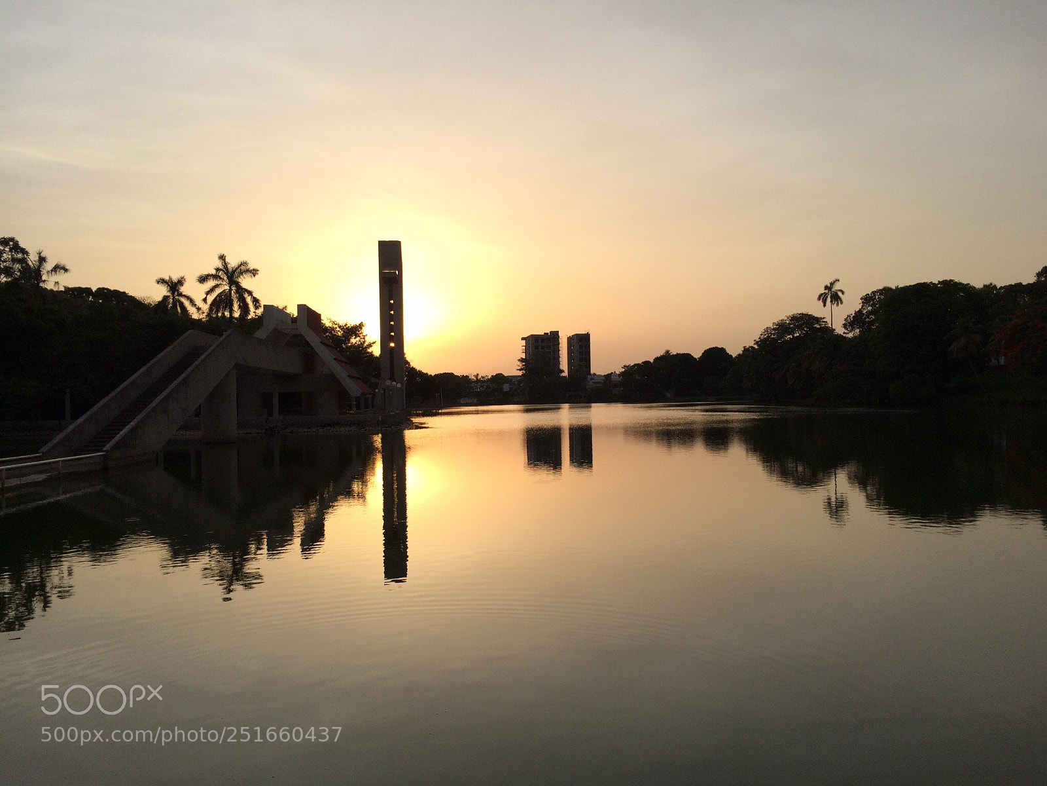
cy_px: 393
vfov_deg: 48.2
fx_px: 877
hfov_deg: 61.7
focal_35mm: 29
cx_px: 524
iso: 32
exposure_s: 1/1368
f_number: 2.2
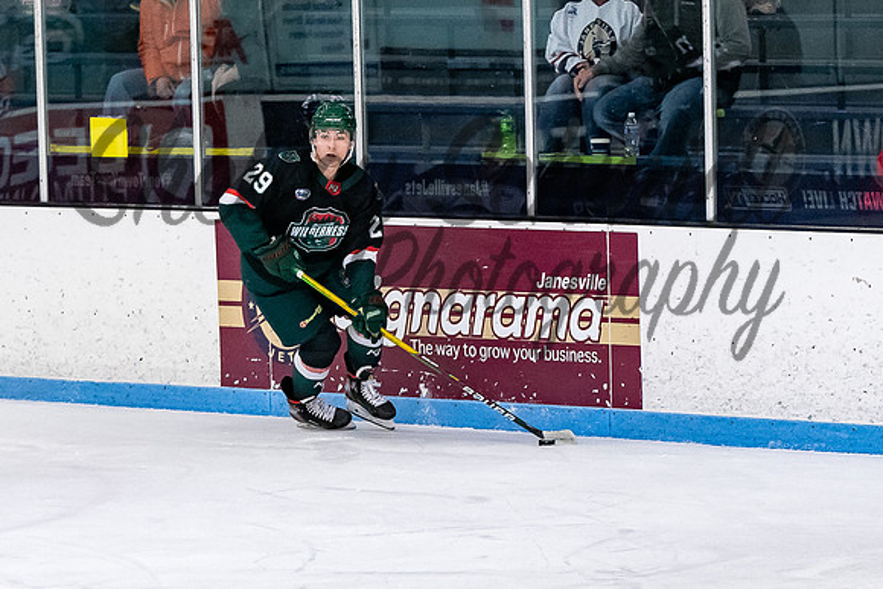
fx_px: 8562
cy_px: 231
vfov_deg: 3.9
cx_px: 395
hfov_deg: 5.9
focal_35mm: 349
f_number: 3.5
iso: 2000
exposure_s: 1/800
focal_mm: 120
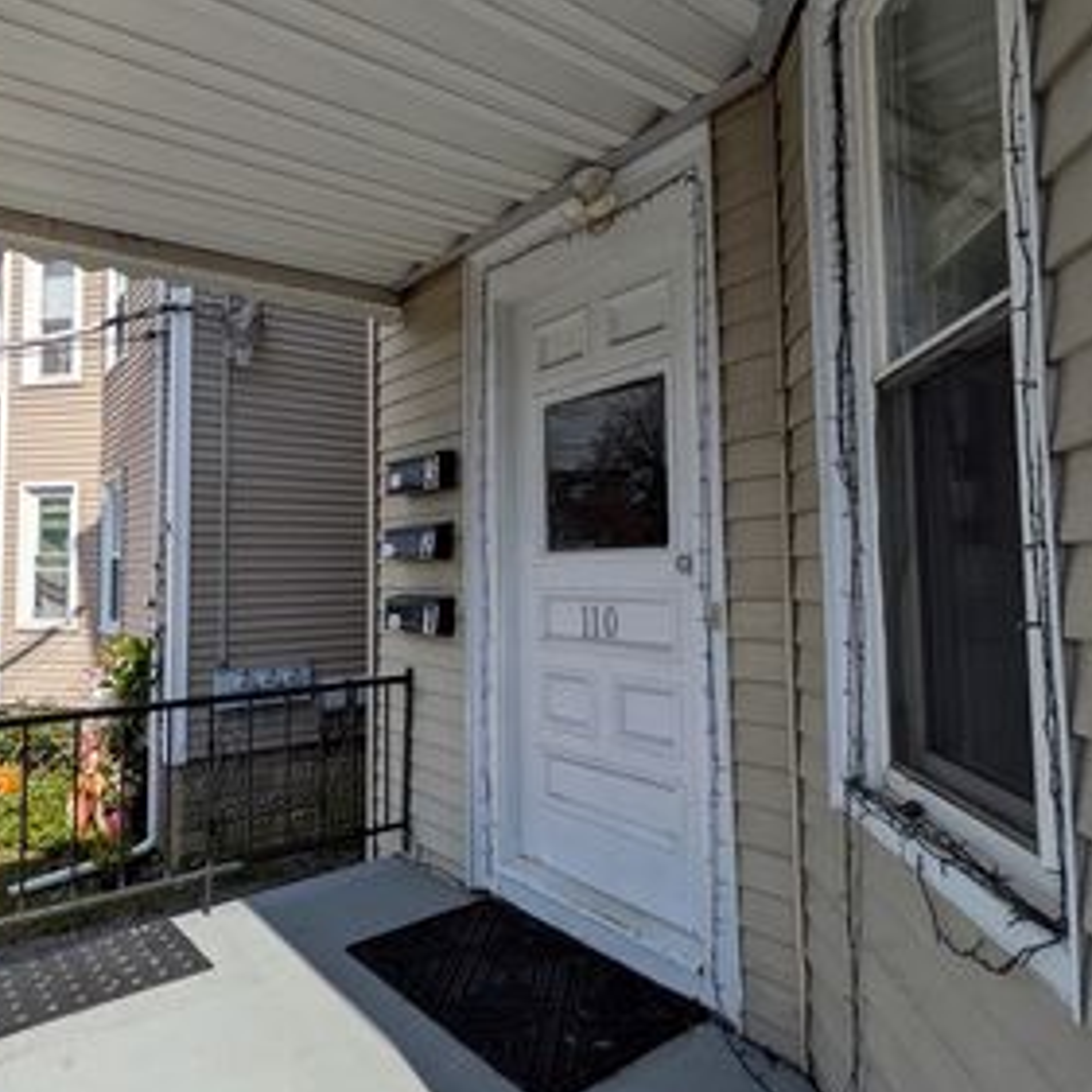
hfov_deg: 68.6
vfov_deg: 69.6
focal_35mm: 22
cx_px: 416
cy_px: 527
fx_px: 785
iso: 51
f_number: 2.2
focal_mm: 1.85
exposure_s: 1/2049
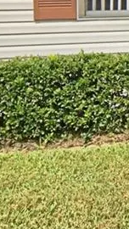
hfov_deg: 10.1
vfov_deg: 22.2
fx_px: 565
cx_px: 371
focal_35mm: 93
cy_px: 6
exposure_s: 1/1600
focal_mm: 10
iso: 100
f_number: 4.5
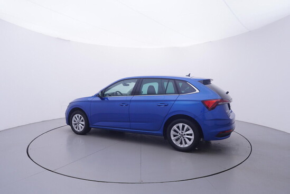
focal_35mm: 22
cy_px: 97
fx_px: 181
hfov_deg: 77.3
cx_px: 145
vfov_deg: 56.2
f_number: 5
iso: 200
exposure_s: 1/80
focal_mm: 15
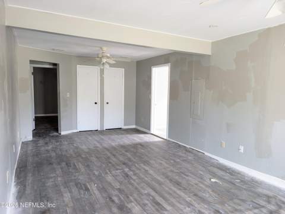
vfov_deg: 56.8
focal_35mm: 24
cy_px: 107
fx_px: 198
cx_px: 142
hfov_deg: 71.6
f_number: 1.68
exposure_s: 1/60
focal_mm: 6.9
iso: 383
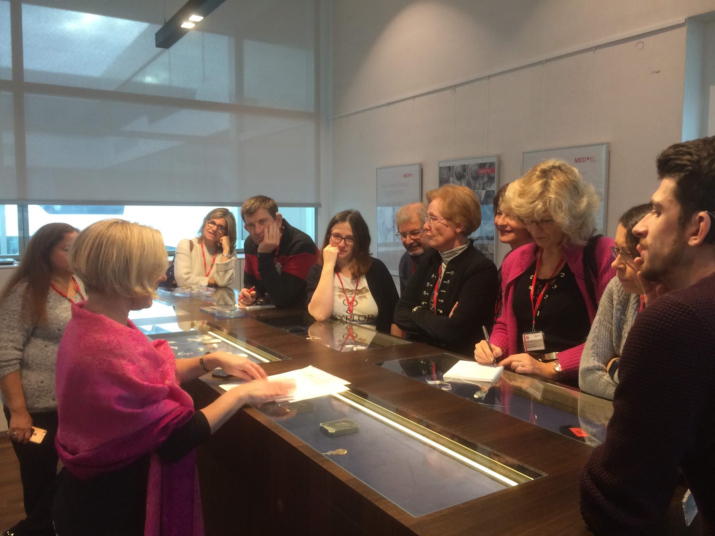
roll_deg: -0.4
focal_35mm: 29
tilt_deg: -7.1
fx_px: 599
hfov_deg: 61.7
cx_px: 358
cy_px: 268
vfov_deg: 48.2
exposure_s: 1/33
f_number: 2.2
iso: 125
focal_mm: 4.15
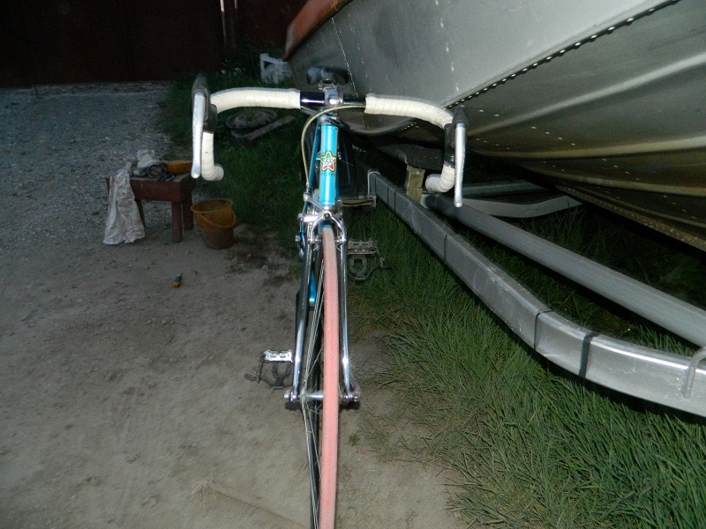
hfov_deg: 69.4
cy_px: 264
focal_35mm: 25
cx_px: 353
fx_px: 510
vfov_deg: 54.9
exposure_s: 1/4
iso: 400
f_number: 3.1
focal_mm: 4.5
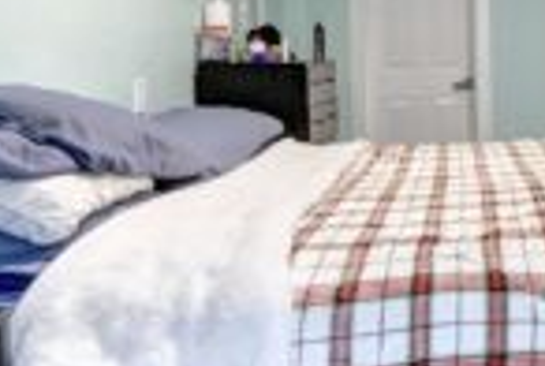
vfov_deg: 32.3
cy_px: 103
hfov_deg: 38.5
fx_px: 622
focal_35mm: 41
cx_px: 608
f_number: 11
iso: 5000
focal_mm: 10
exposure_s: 1/4
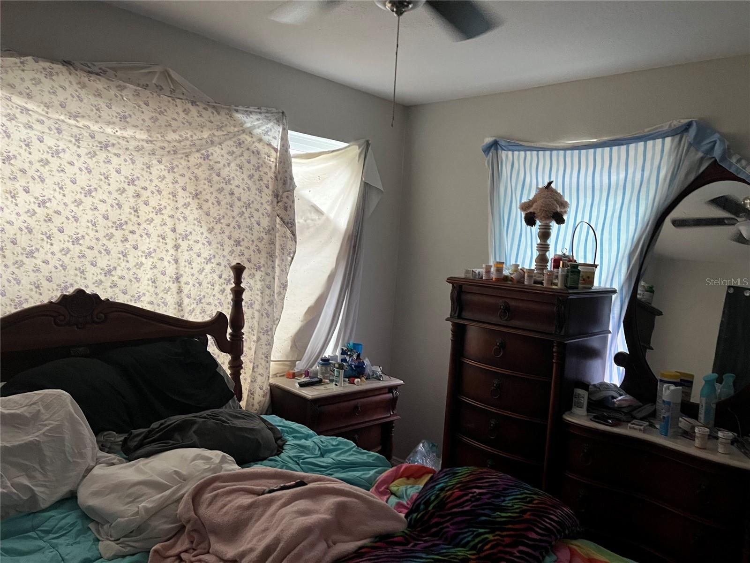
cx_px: 375
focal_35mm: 26
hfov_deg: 67.3
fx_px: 563
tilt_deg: -4.5
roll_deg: -3.1
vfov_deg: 53.1
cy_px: 282
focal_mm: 5.1
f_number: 1.6
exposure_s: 1/60
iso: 320
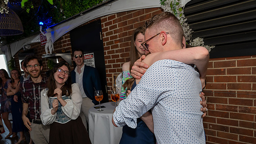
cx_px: 127
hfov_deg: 62.6
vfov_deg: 37.3
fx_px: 210
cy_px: 97
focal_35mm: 31
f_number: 7.1
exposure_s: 1/250
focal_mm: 24
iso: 640
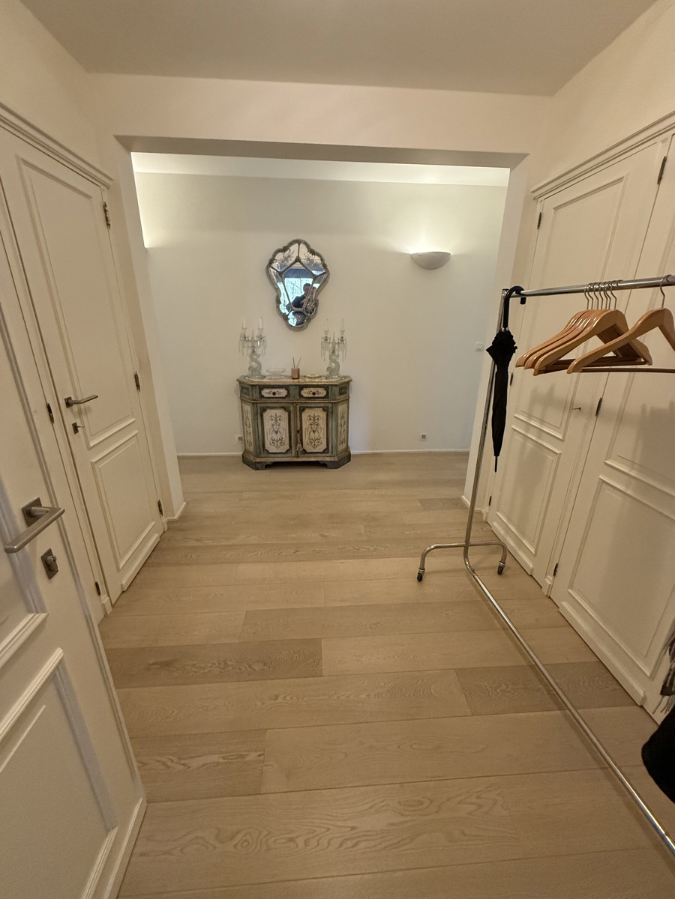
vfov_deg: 102.1
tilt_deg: -19.1
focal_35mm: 14
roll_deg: -0.5
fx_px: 364
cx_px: 338
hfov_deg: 85.7
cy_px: 450
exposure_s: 1/100
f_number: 2.2
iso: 640
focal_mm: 2.22
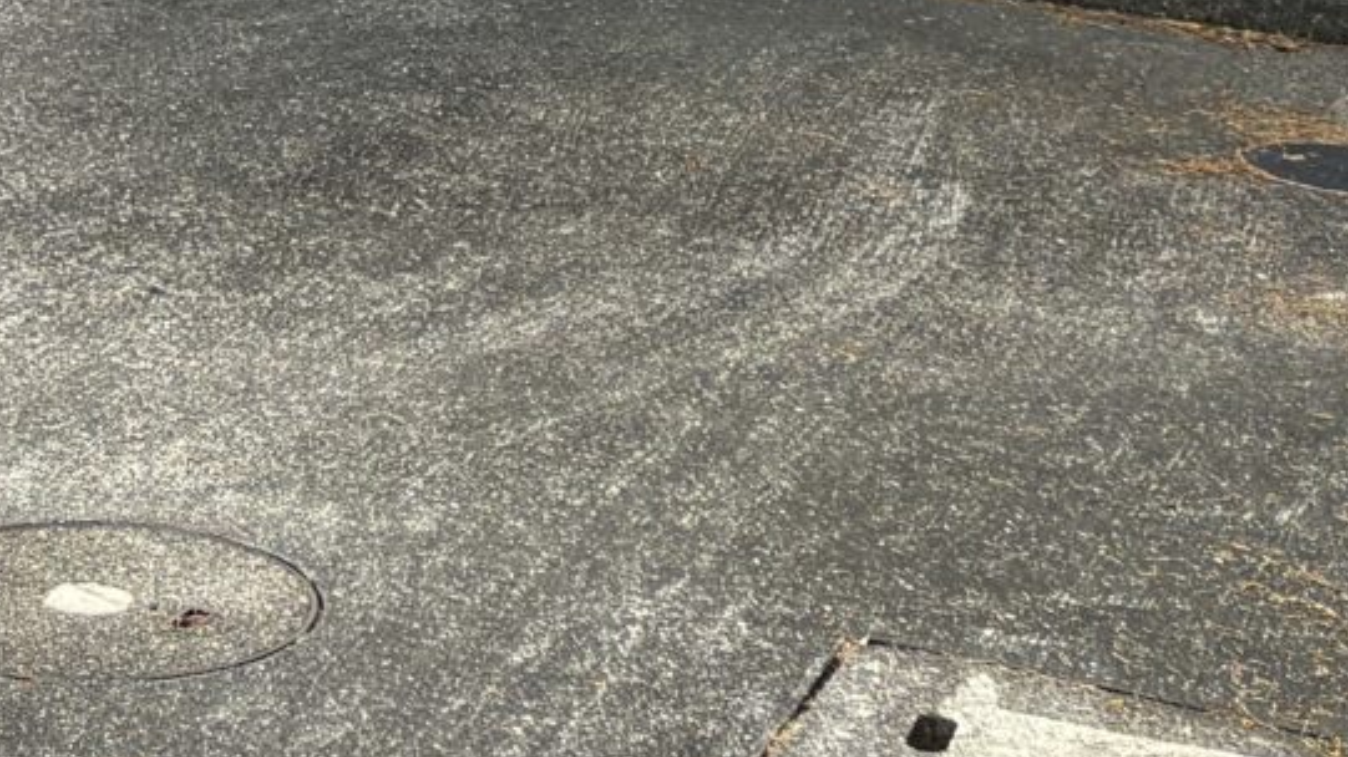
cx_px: -949
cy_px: -1023
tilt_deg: +0.9
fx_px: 4788
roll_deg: -1.8
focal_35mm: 134
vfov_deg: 8.3
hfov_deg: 14.4
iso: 64
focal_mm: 5.96
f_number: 1.6
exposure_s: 1/2985
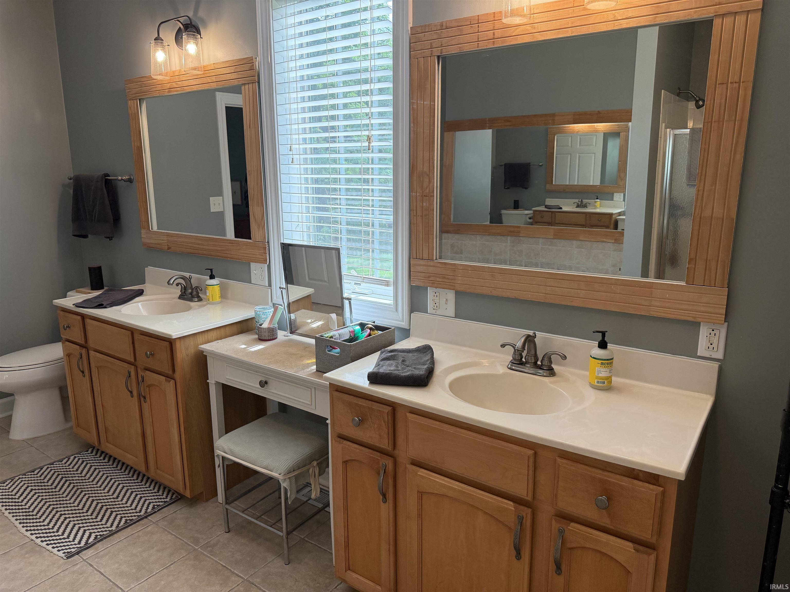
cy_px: 296
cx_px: 395
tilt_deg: -11.2
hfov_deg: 71.6
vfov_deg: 56.8
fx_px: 548
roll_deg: +0.6
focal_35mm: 24
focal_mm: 6.76
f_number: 1.78
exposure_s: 1/162
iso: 200
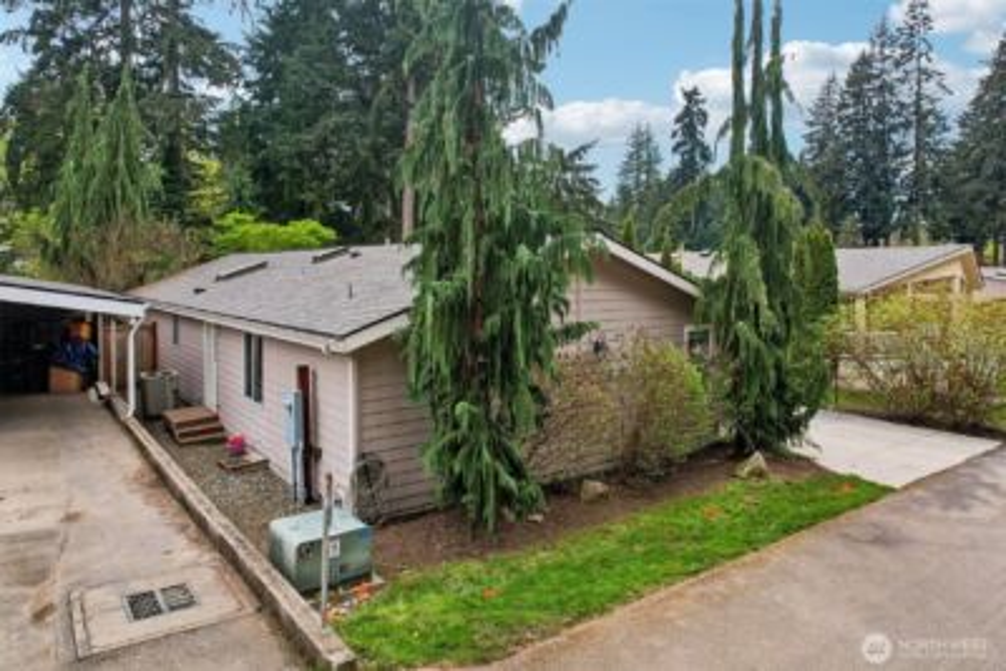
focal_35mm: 22
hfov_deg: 78.6
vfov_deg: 57.3
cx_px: 503
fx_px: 615
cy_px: 336
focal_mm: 8.4
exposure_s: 1/730
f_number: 2.8
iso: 100
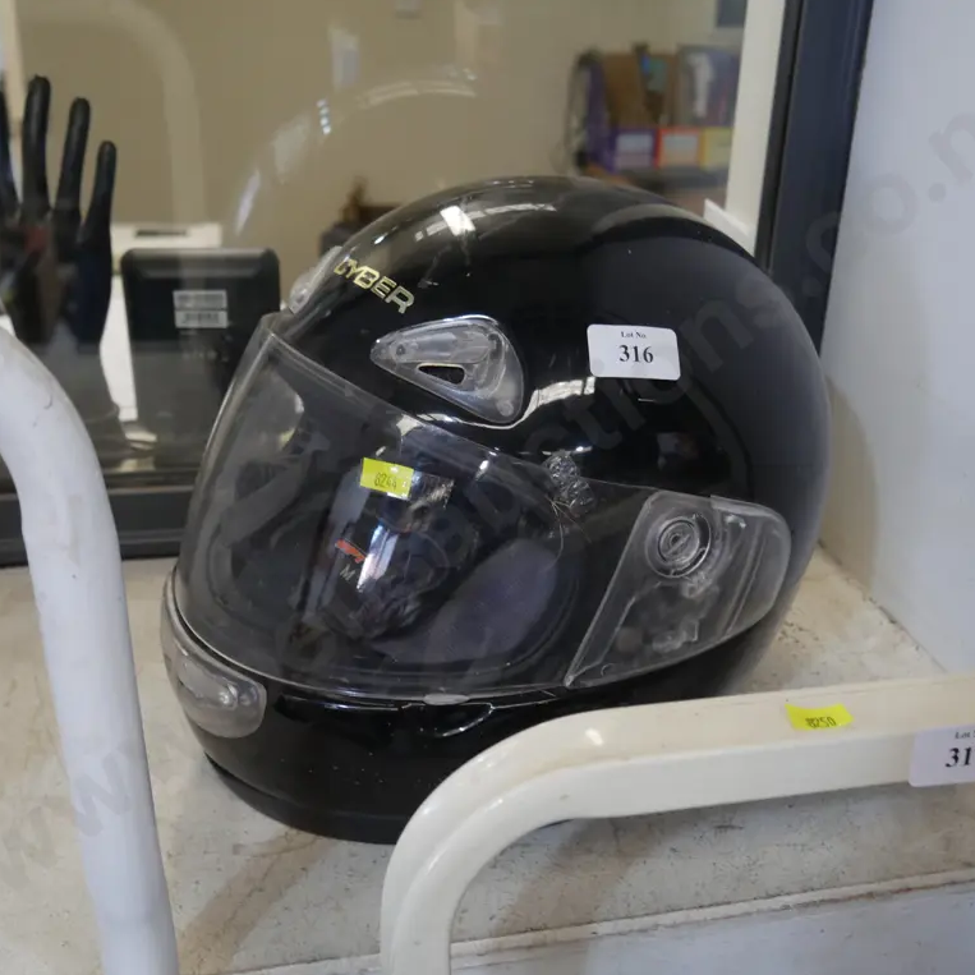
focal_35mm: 38
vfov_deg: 43.9
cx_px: 509
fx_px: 1211
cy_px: 488
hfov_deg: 43.8
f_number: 3.6
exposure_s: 1/60
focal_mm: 16
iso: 500
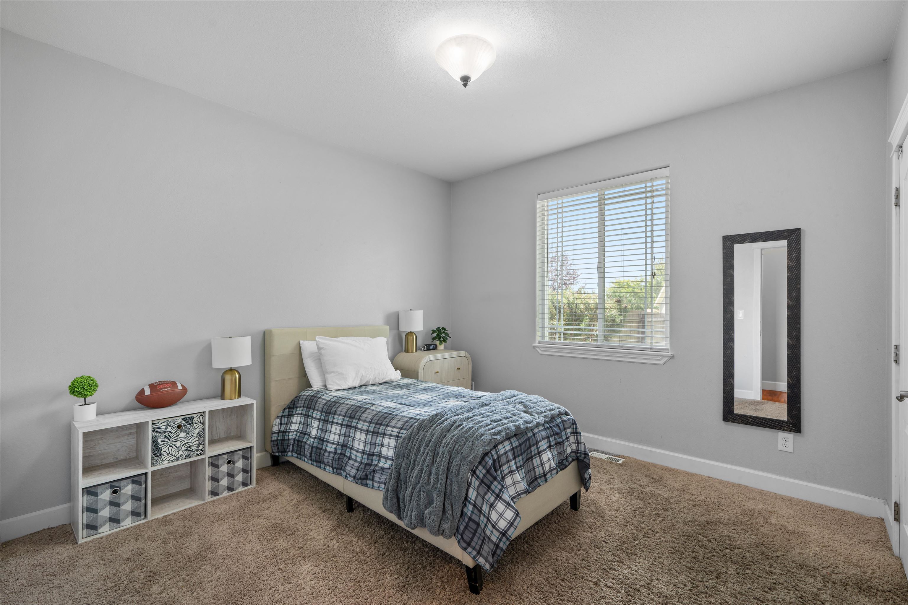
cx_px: 454
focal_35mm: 16
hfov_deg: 96.7
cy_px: 302
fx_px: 404
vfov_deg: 73.7
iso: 100
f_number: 8
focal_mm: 16
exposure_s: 1
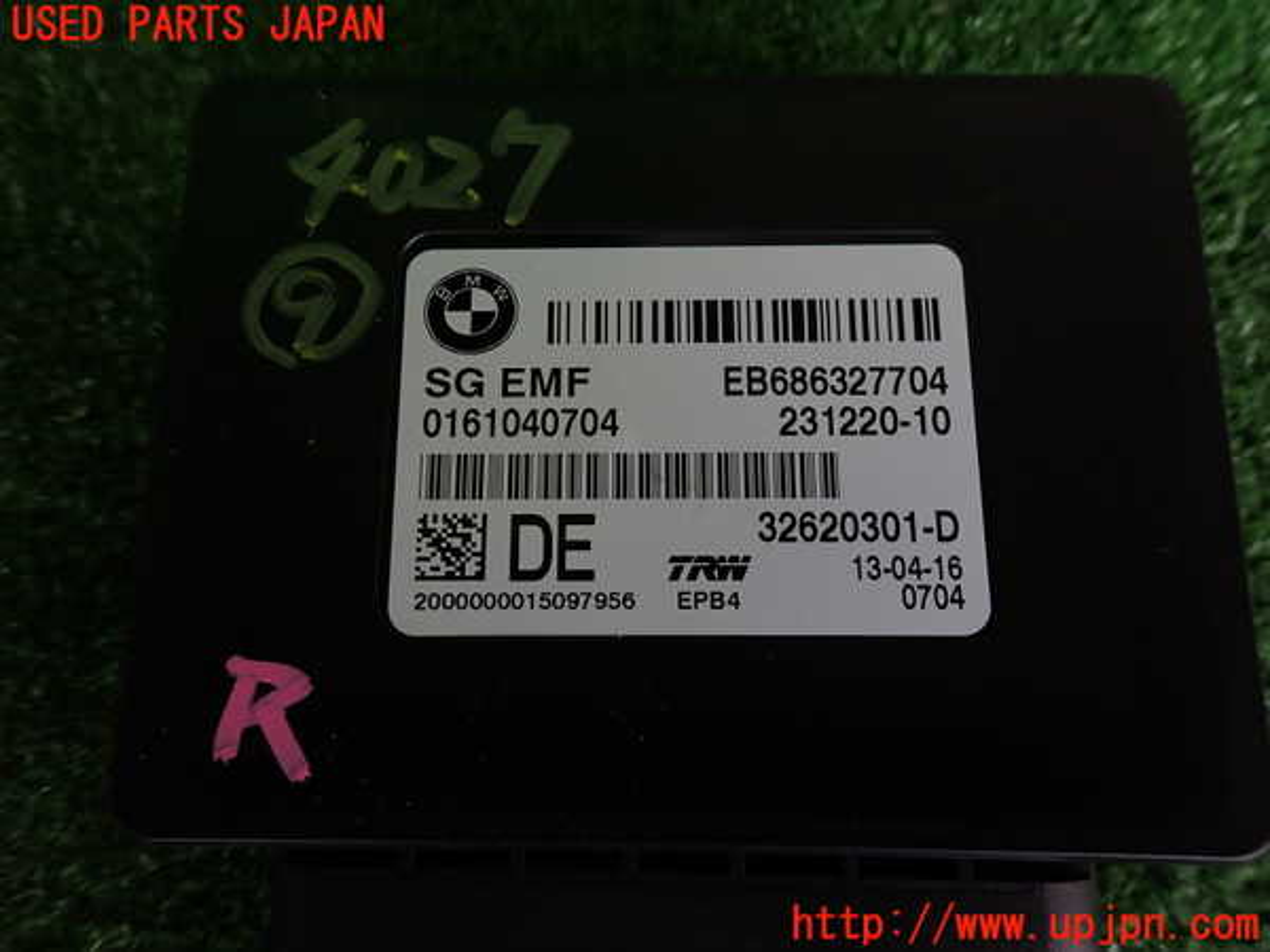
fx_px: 917
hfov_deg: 69.4
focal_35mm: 25
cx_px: 635
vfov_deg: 54.9
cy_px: 476
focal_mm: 4.5
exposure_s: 1/80
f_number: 2.8
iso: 100
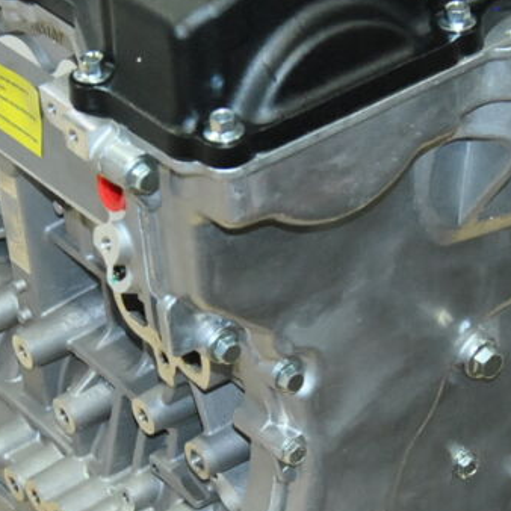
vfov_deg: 13.1
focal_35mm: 133
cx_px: 234
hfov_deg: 13.1
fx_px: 2221
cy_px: 267
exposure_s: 1/200
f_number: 5.6
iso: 800
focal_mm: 22
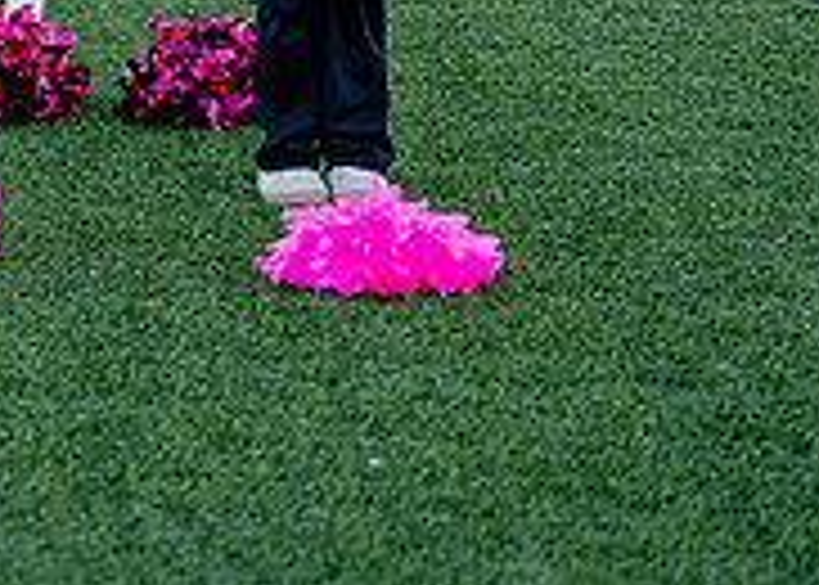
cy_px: -477
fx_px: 6443
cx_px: -192
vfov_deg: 5.1
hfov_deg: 7.2
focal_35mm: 277
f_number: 2.8
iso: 500
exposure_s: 1/1250
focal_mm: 70
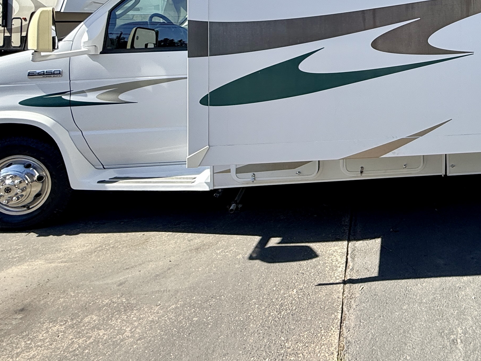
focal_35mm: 31
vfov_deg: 40.3
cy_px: 6
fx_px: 431
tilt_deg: +2.6
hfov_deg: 50.4
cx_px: 450
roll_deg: -0.9
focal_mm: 2.22
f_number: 2.2
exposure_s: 1/694
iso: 50
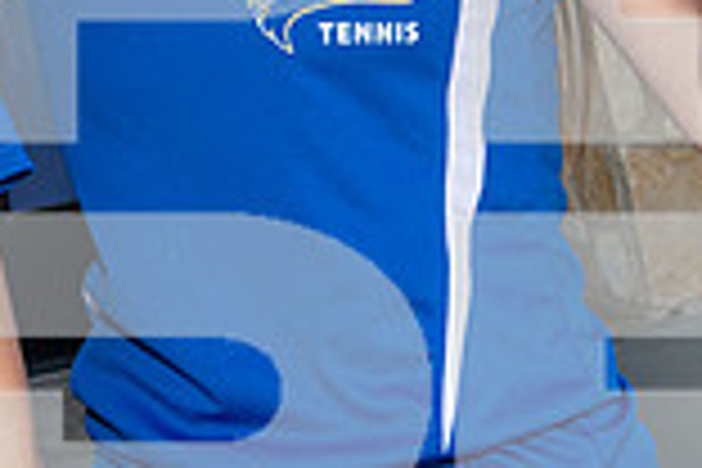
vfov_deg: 12.4
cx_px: -158
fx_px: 2106
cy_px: -92
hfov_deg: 17.9
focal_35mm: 108
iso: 200
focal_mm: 29
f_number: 8
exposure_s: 1/250
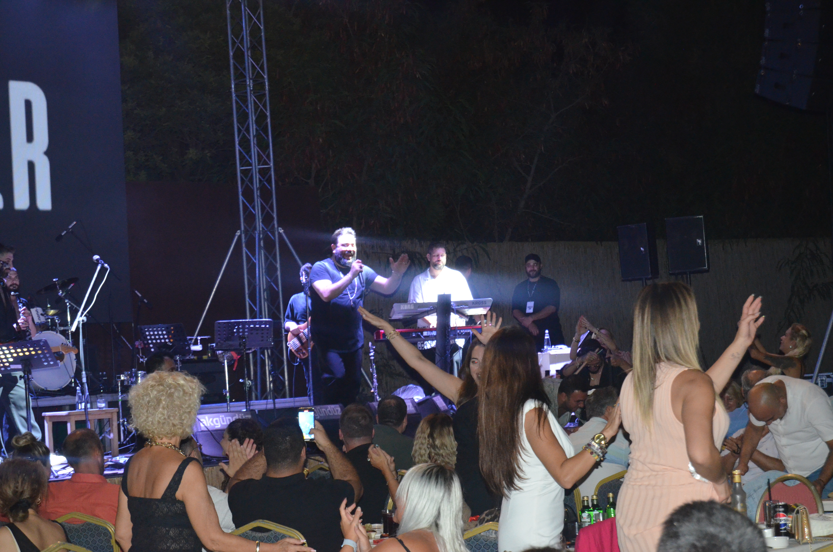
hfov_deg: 26.0
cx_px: 416
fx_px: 1801
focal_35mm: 78
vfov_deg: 17.4
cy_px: 276
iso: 3200
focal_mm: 52
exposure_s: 1/60
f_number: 5.6
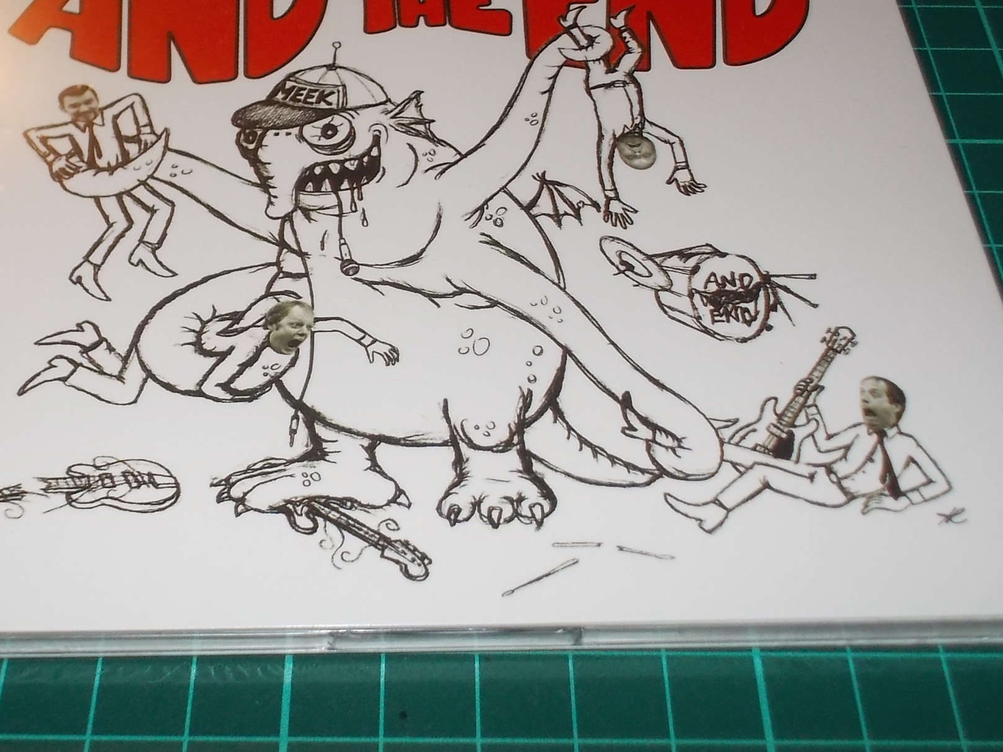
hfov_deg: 36.8
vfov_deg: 27.9
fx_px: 1506
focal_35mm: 52
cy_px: 285
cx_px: 432
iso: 200
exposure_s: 1/30
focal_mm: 5.2
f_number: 3.7
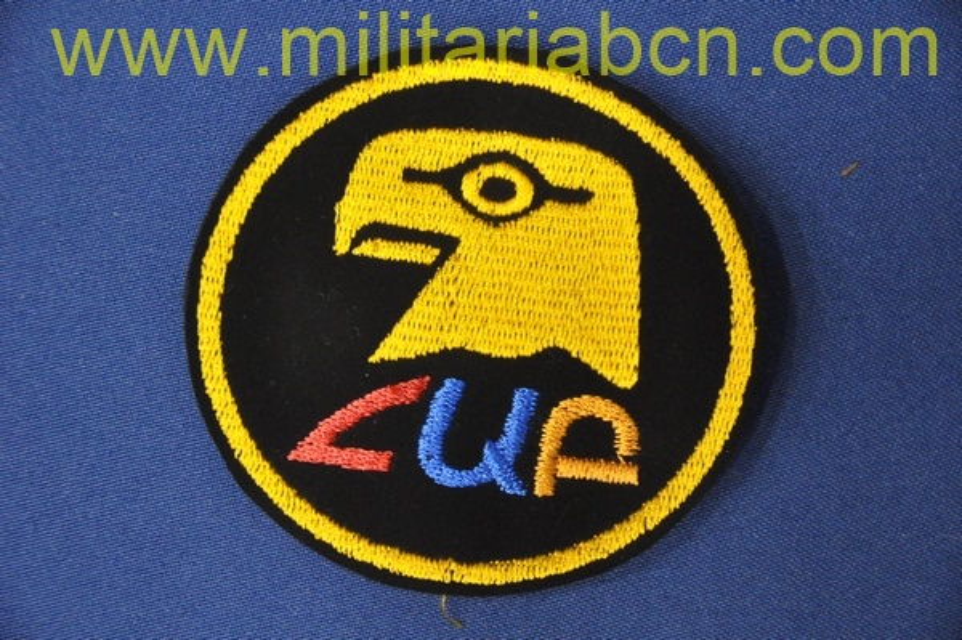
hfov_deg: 16.7
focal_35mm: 123
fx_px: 3284
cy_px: 320
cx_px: 481
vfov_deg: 11.1
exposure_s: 1/40
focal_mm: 82
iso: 3200
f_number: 5
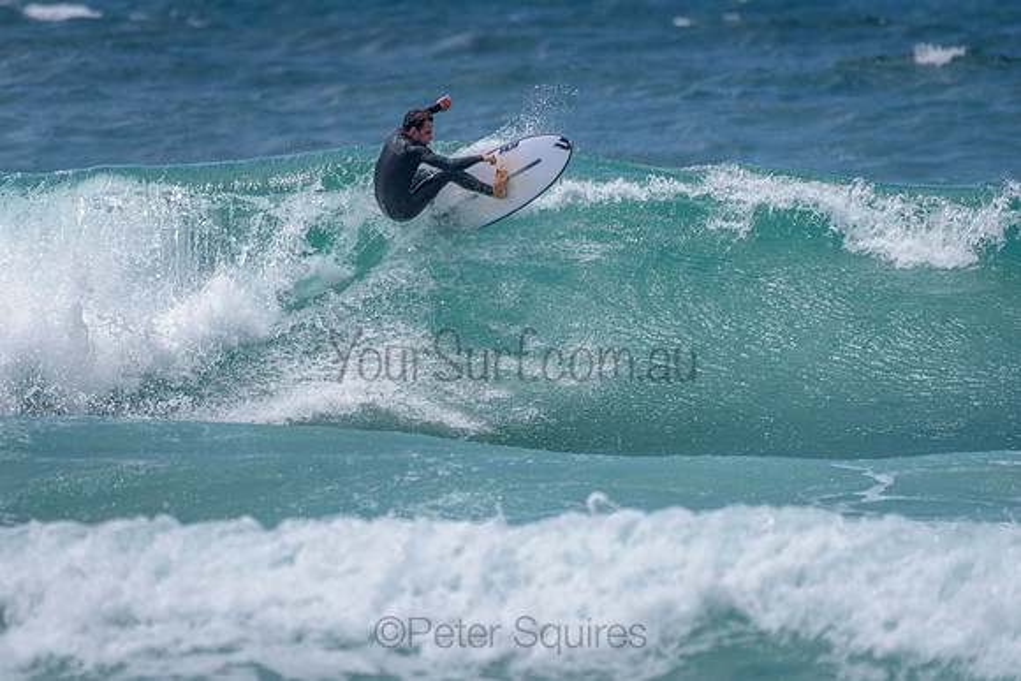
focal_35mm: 614
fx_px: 17425
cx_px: 394
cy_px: 263
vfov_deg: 2.2
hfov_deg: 3.4
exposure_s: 1/2000
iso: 90
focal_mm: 500
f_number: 5.6
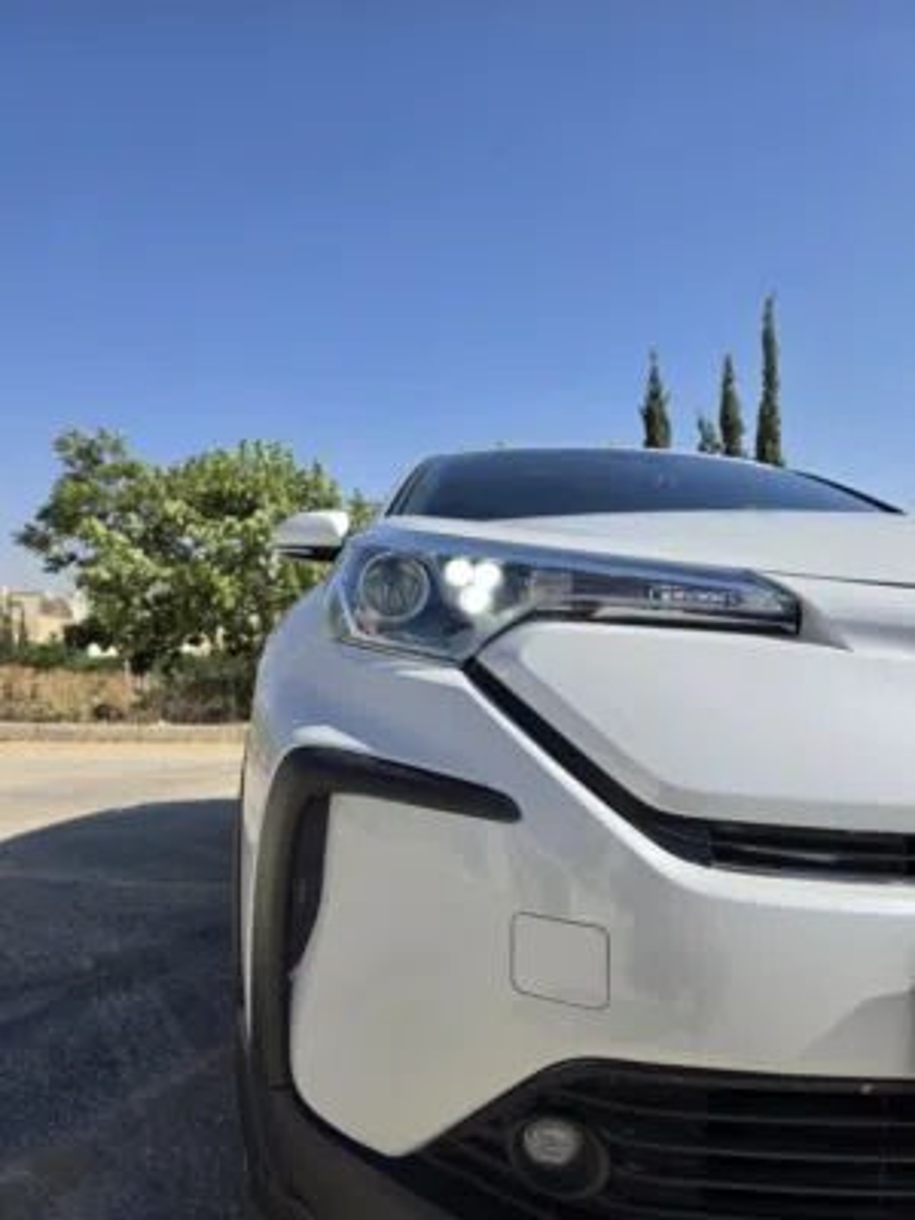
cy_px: 610
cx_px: 458
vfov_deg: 73.9
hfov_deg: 58.9
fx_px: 811
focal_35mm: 23
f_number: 1.4
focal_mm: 6.5
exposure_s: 1/6571
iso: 64
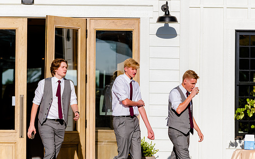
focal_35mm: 189
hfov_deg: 11.1
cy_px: 80
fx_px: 1313
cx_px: 127
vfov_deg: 6.9
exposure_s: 1/2500
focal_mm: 180
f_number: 4.5
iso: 160
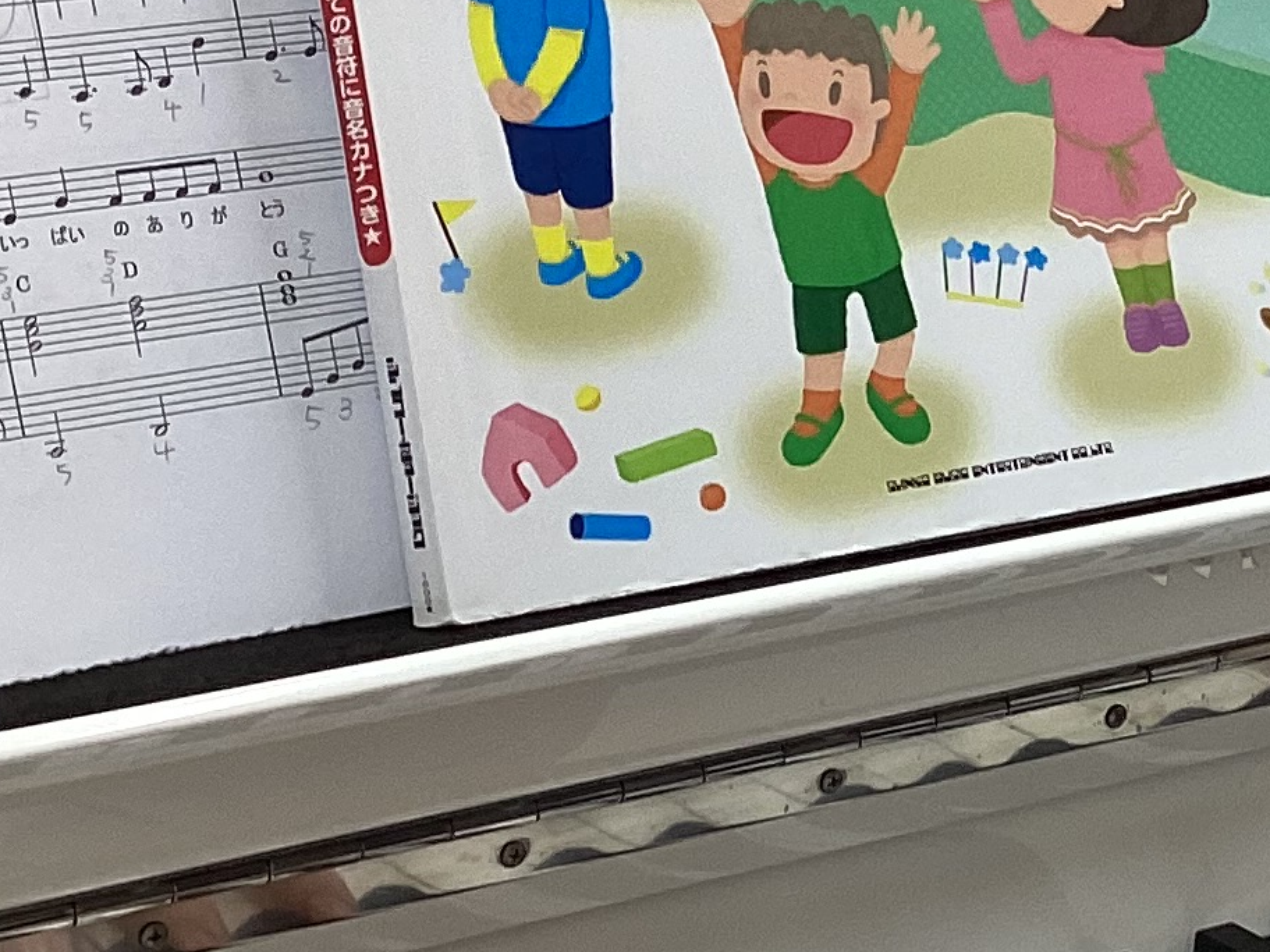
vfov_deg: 13.3
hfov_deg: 17.3
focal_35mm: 111
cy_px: 519
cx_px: 1277
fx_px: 4072
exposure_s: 1/60
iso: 64
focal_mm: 3.3
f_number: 2.4
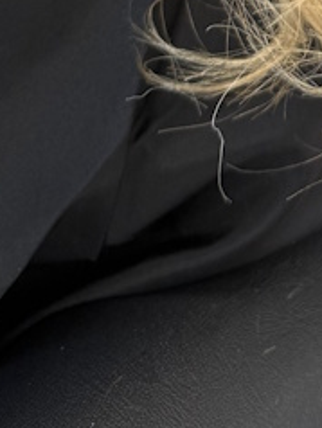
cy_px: -629
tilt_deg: -28.5
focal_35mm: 125
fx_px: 1548
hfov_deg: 11.2
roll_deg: -6.6
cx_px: 536
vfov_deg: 12.2
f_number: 1.78
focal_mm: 6.76
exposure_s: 1/100
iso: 80
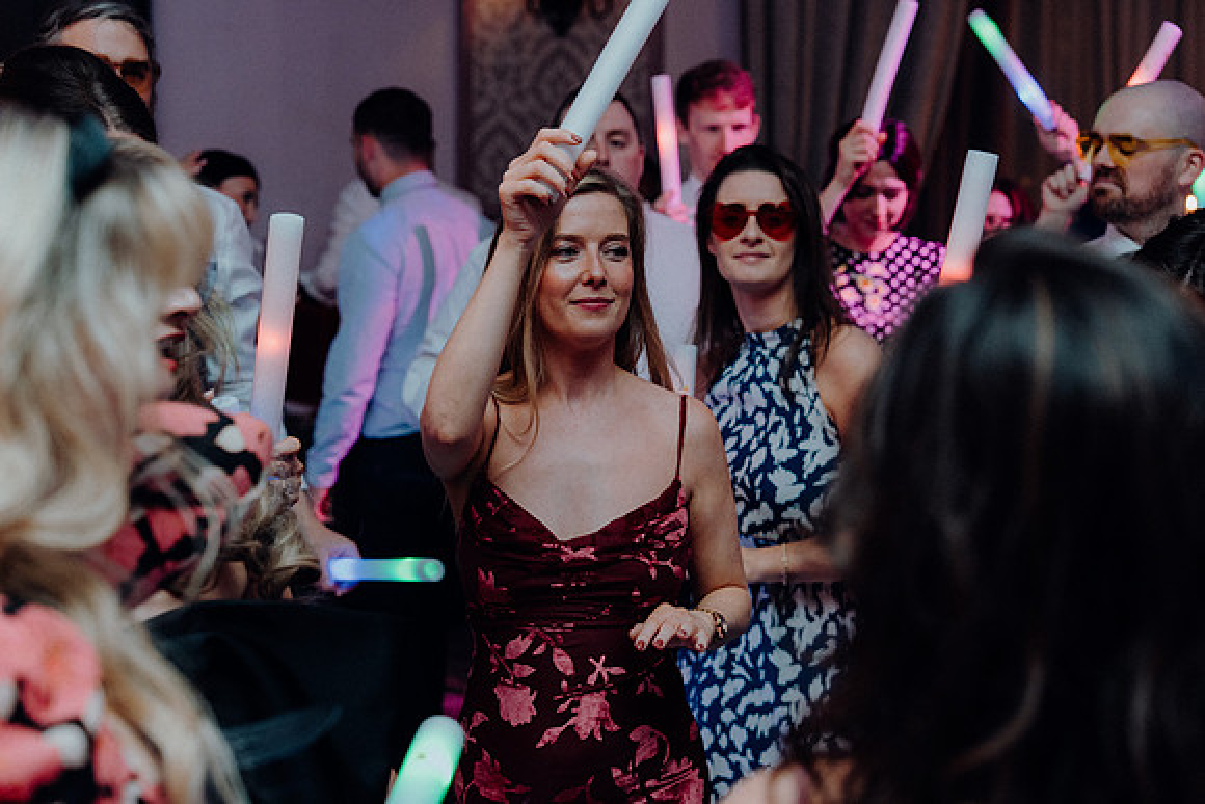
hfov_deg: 35.0
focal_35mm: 57
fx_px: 1908
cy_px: 402
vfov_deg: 23.8
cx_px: 602
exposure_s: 1/160
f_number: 3.5
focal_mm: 57
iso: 2500
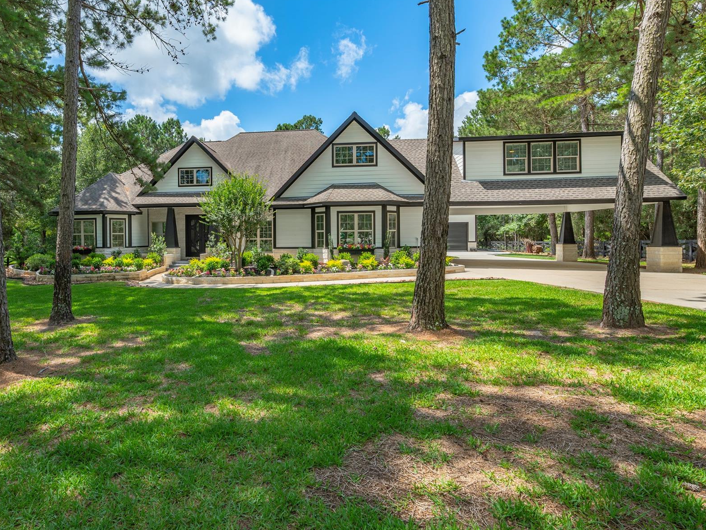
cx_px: 275
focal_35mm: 20
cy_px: 242
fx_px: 408
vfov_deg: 65.9
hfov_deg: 80.5
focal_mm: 16
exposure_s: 1/100
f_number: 11
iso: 125
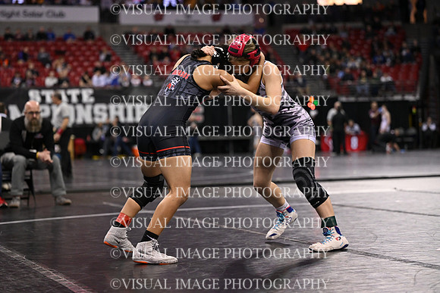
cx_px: 220
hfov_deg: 22.1
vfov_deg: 14.9
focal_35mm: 92
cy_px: 146
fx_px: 1125
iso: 3200
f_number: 2.8
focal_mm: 92
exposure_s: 1/1000
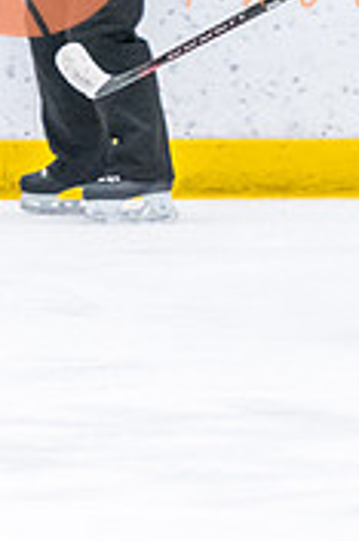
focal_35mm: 595
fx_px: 8917
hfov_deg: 2.3
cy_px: -88
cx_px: 512
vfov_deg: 3.5
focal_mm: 150
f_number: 2.8
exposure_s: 1/800
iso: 4000
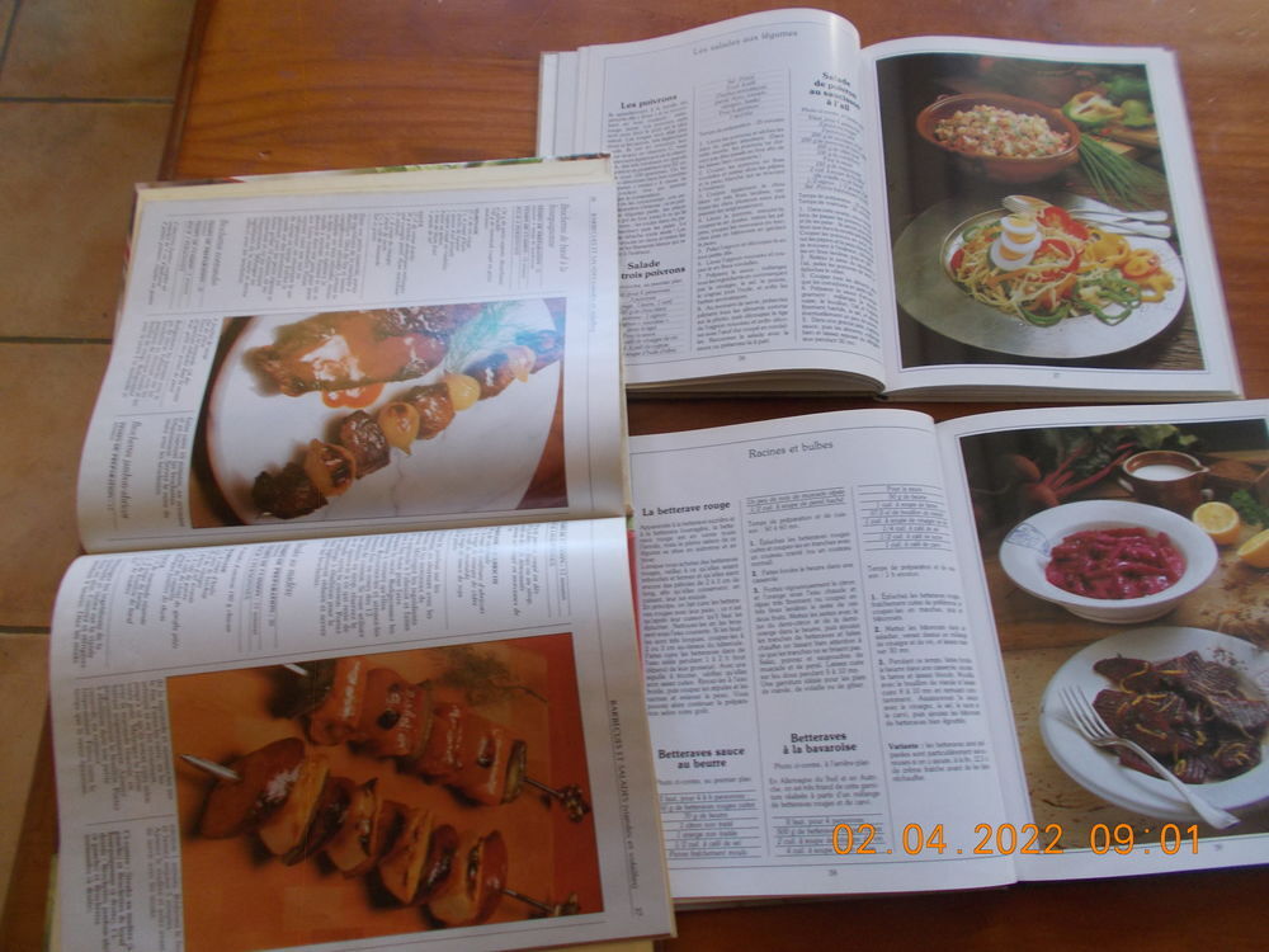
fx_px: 953
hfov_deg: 67.3
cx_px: 634
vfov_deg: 53.1
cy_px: 476
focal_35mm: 26
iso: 160
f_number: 3.2
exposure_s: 1/25
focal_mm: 4.6
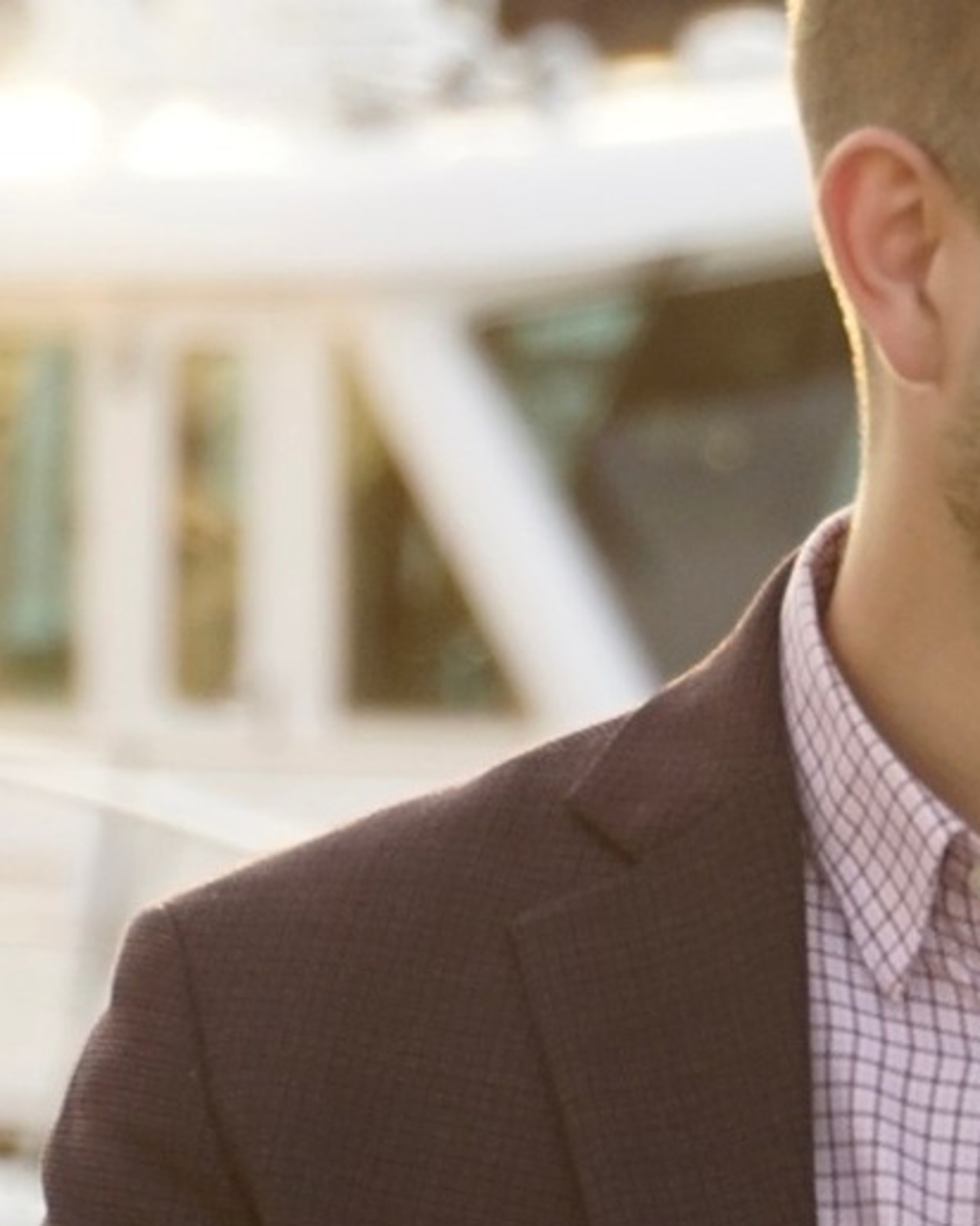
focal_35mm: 371
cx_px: 940
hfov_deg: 4.2
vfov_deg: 5.2
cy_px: 1257
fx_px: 13451
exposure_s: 1/640
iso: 320
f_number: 2.8
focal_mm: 53
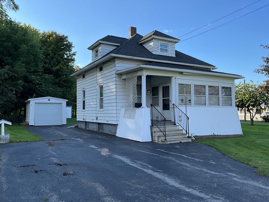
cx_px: 130
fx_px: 233
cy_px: 103
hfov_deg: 60.0
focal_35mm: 30
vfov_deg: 46.8
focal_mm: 3
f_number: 1.8
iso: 25
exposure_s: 1/674
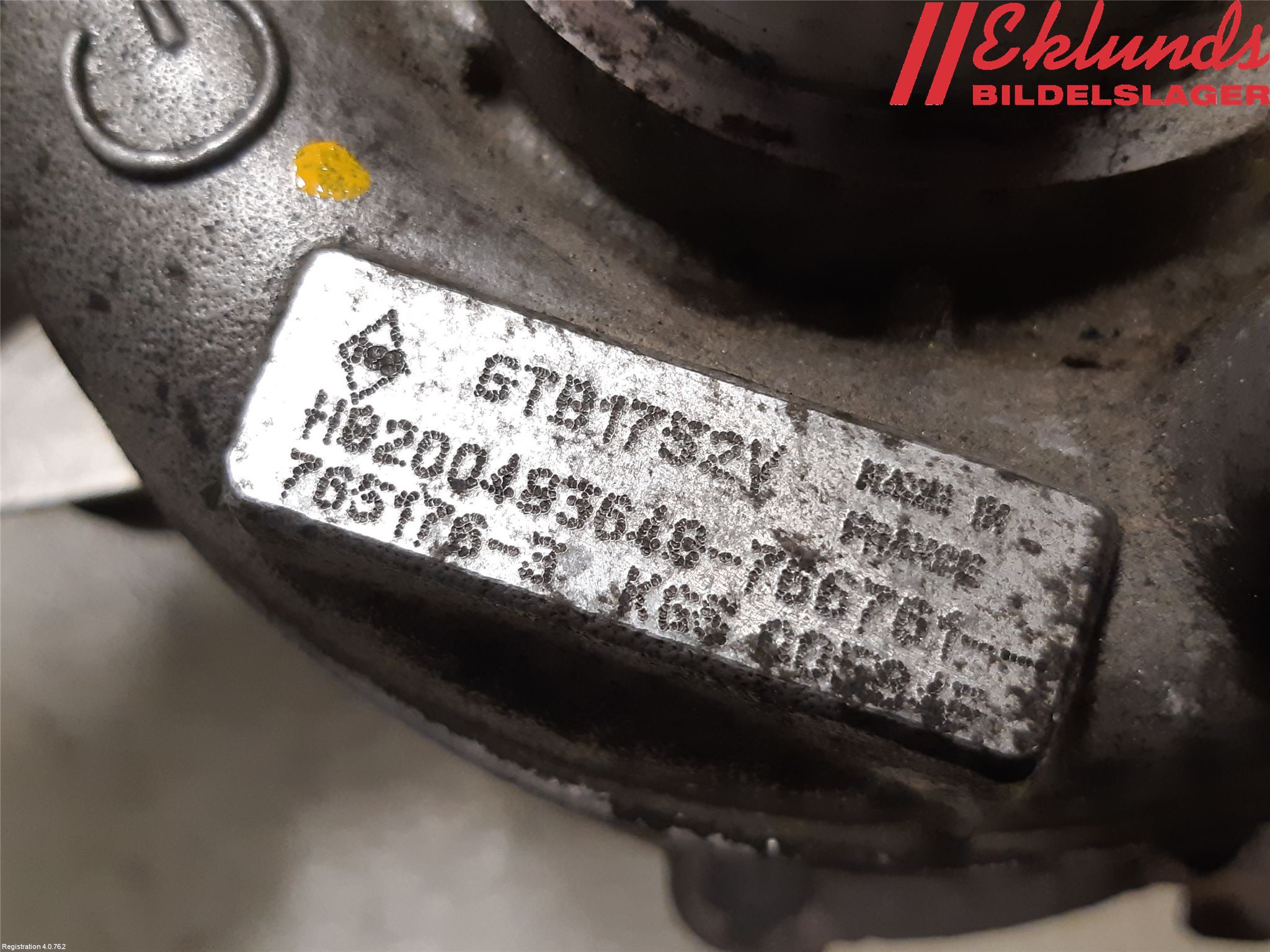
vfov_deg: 53.1
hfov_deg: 67.3
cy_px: 476
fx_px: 954
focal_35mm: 26
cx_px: 635
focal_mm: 3.93
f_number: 1.7
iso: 200
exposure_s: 1/50
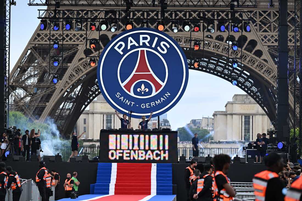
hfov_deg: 11.4
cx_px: 151
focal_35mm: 180
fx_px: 1510
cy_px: 100
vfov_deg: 7.6
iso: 800
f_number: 4.8
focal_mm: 180
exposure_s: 1/2000
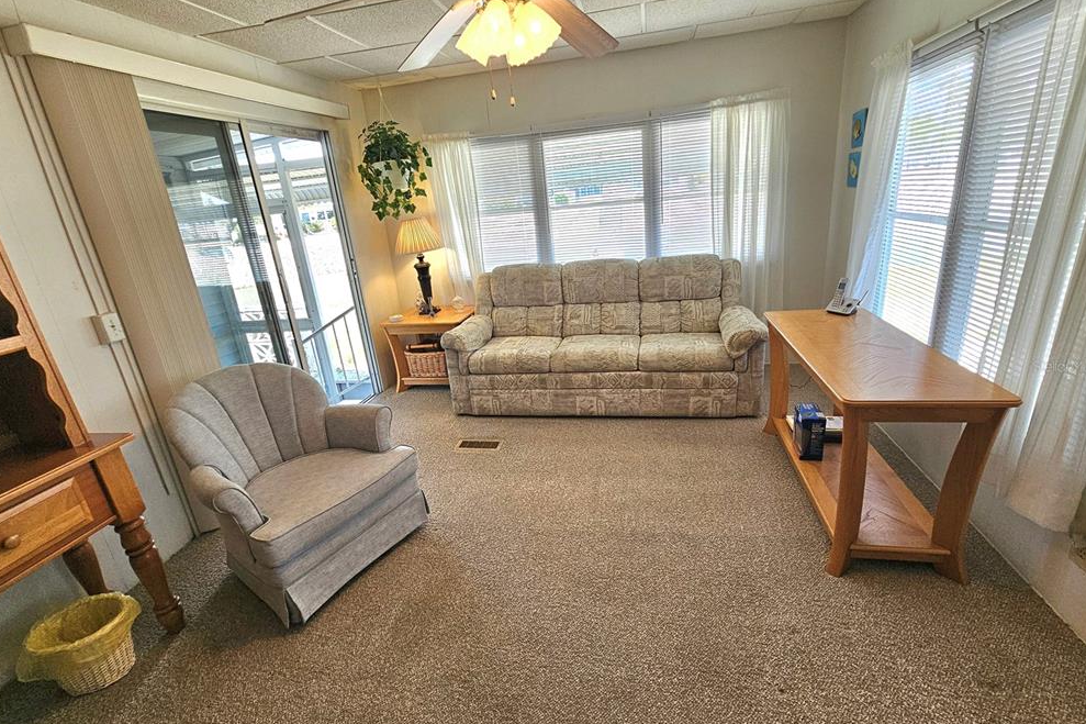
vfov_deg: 81.2
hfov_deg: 104.3
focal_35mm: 14
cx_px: 537
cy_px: 366
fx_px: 422
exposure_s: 1/120
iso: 80
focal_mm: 2.2
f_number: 2.2
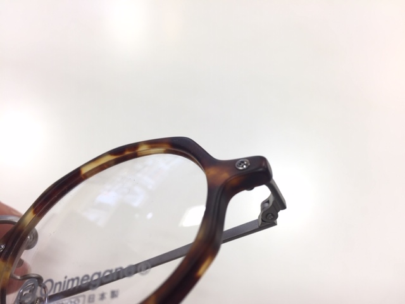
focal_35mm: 29
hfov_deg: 61.7
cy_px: 152
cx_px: 202
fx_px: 339
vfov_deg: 48.2
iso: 32
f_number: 2.2
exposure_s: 1/50
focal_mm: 4.15
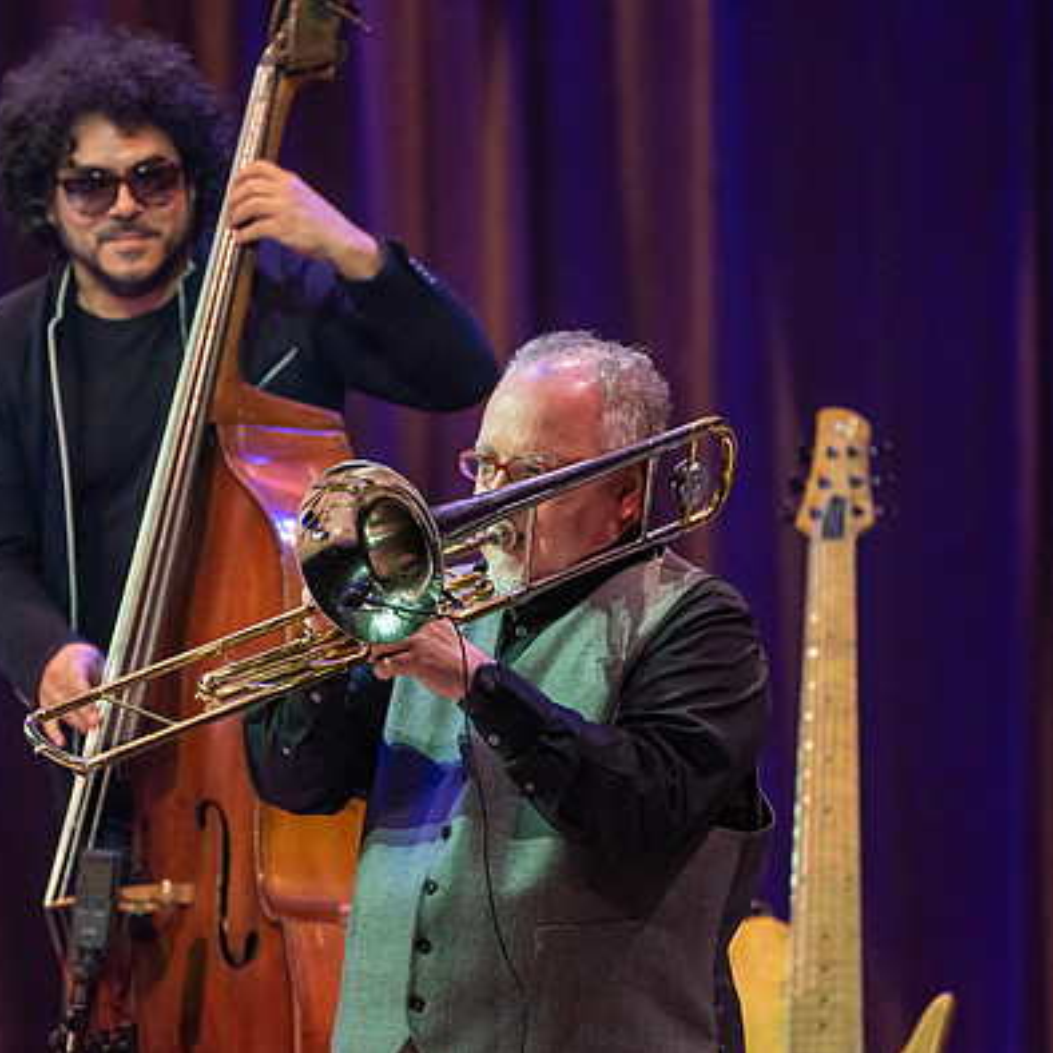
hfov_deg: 3.0
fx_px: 20168
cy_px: 603
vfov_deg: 3.0
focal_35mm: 586
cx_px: 420
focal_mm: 400
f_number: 5.6
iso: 3200
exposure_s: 1/320
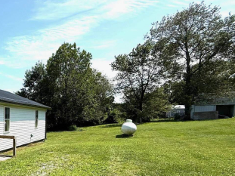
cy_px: 137
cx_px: -9
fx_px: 204
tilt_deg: -5.1
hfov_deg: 47.7
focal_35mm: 30
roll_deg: -0.4
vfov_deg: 44.8
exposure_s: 1/1698
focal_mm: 2.22
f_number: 2.2
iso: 50
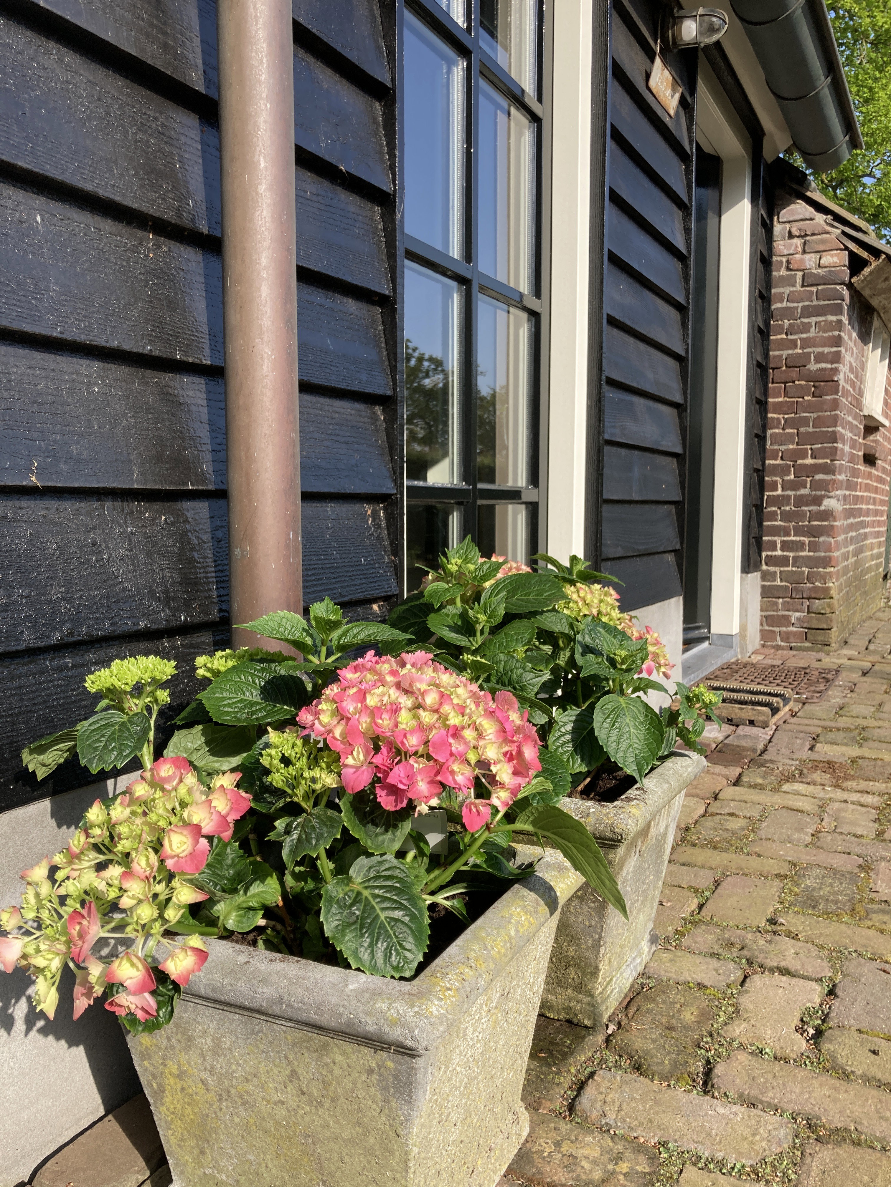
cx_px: 446
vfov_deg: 63.4
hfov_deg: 49.7
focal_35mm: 28
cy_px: 594
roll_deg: -0.9
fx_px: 961
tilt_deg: -5.2
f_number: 1.8
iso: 20
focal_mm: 3.99
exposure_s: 1/991
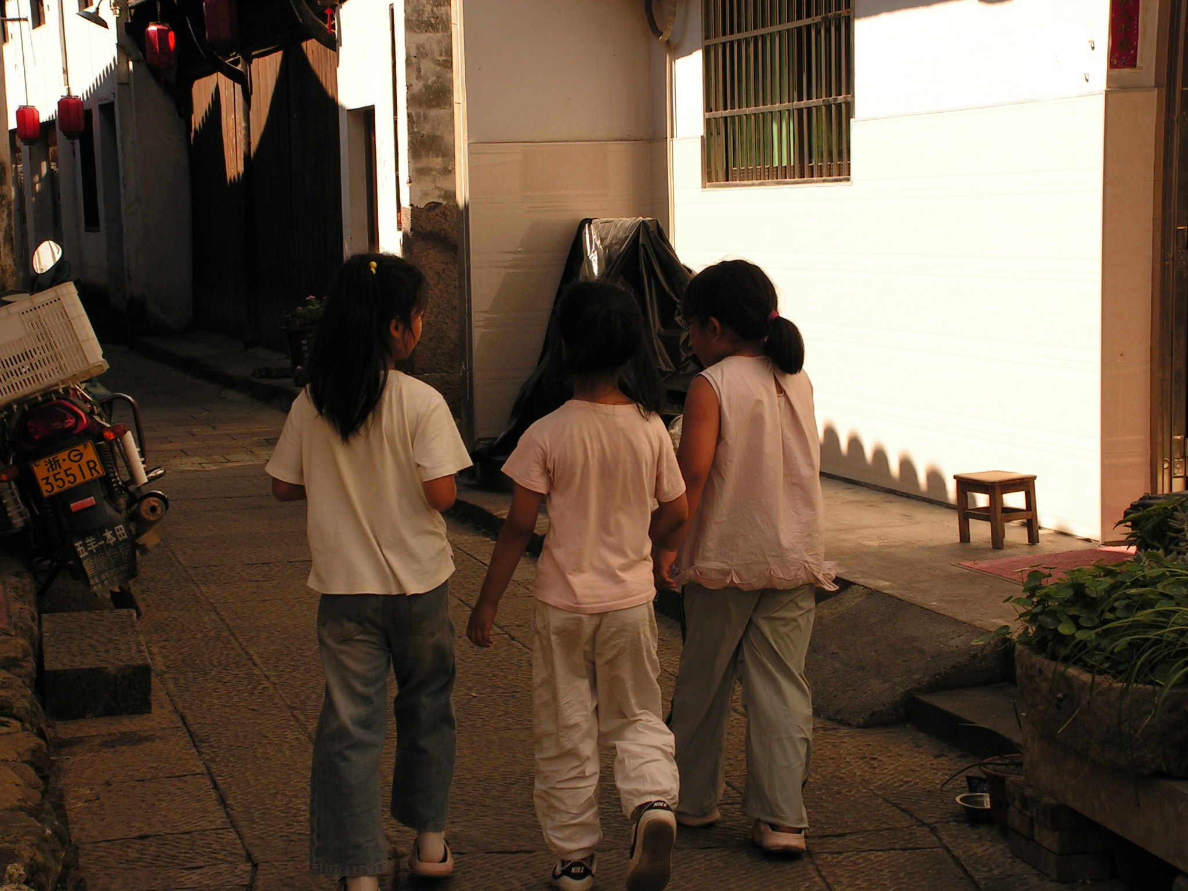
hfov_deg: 29.4
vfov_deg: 22.3
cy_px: 446
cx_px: 594
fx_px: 2265
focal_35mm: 66
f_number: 4.8
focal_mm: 11
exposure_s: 1/400
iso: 64
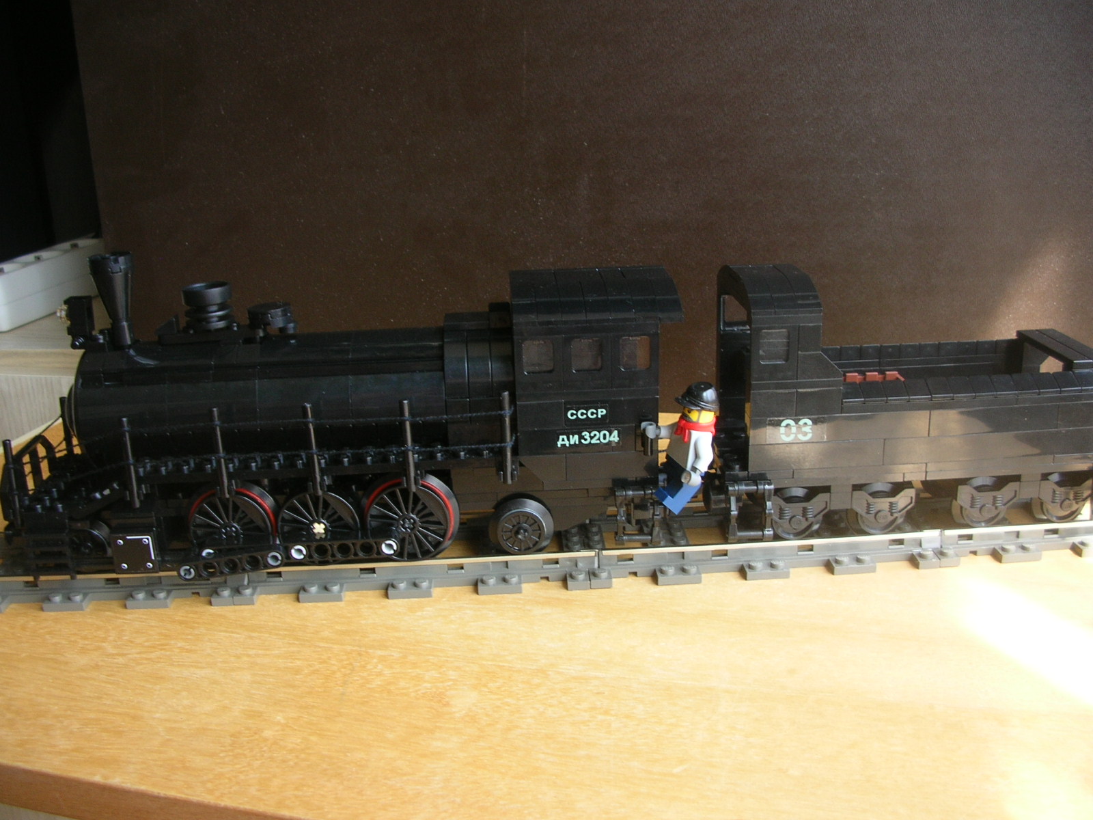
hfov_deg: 52.6
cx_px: 546
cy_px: 410
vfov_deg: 40.7
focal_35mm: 35
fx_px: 1105
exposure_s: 1/26
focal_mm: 5.8
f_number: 2.8
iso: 50
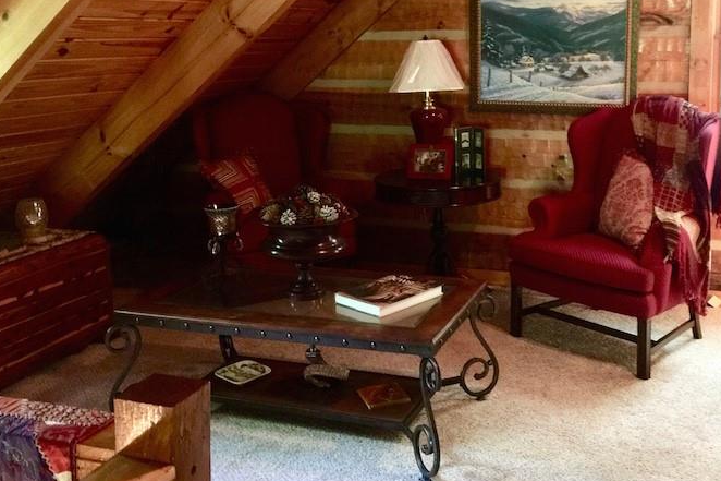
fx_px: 821
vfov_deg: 32.3
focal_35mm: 41
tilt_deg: -6.1
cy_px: 149
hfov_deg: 47.2
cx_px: 430
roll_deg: +1.4
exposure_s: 1/4
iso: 100
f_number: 2.2
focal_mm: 4.15
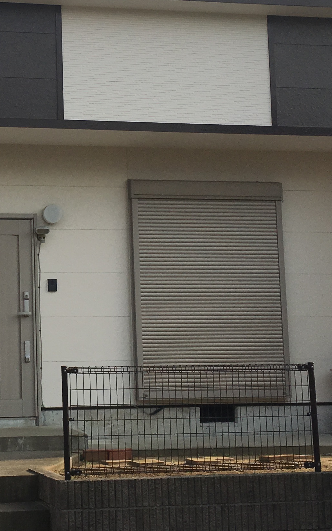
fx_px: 1086
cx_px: -30
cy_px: 209
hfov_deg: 16.9
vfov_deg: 27.4
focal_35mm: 75
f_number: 2.2
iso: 25
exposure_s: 1/1425
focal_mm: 4.15
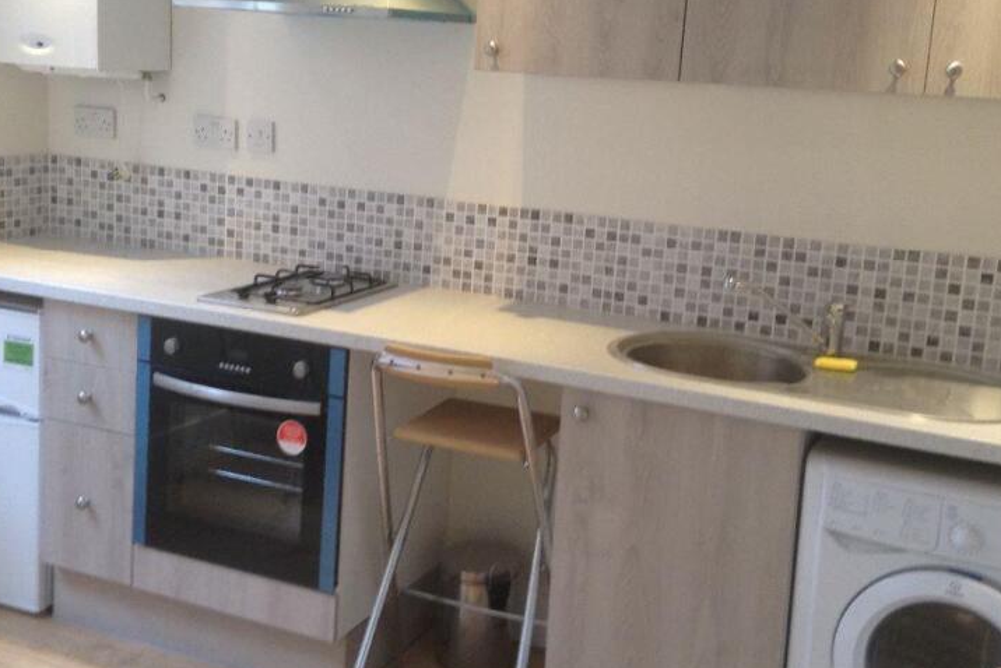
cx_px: 454
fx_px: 1363
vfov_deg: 27.5
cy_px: 280
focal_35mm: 49
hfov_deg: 40.3
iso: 50
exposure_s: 1/24
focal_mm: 3.3
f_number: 2.4
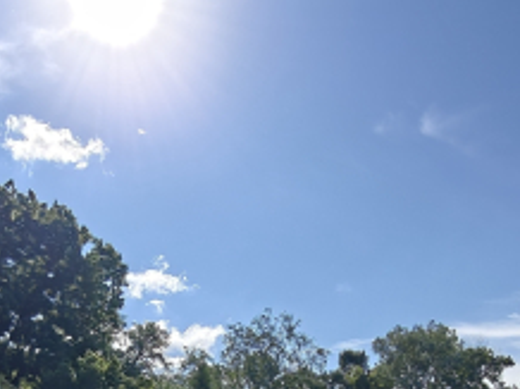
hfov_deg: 41.3
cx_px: 256
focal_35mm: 46
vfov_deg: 25.9
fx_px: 690
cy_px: 532
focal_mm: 2.3
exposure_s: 1/978
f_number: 2
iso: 125
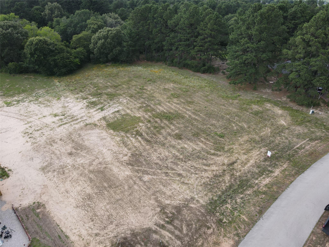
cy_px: 124
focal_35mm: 24
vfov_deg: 56.8
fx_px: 228
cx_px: 164
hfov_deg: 71.6
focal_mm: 4.5
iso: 100
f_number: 2.8
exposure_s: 1/120
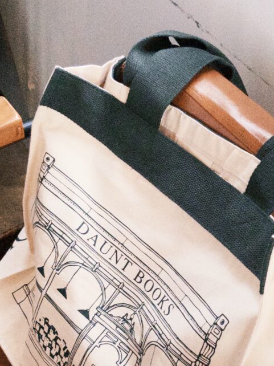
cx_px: 144
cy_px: 251
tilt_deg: -50.1
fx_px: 570
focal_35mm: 54
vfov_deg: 35.1
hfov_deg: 27.0
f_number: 1.6
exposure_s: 1/60
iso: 640
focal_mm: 5.96
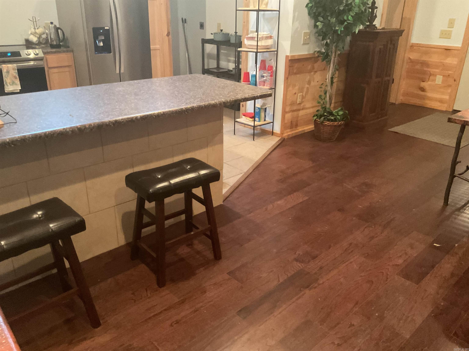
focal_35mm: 29
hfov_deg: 61.7
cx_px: 234
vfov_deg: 48.2
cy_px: 176
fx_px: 393
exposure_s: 1/24
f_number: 1.8
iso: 500
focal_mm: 3
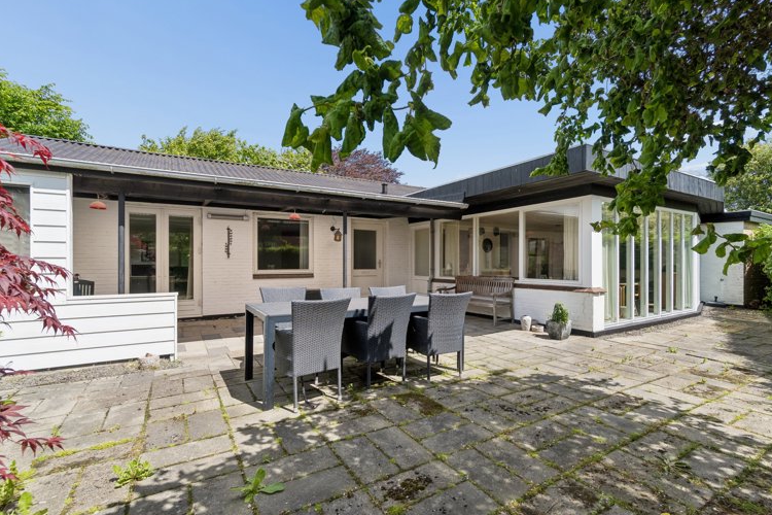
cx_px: 411
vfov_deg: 73.7
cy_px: 262
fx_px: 343
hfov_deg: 96.6
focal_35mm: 16
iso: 200
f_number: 8
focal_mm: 10
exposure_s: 1/500
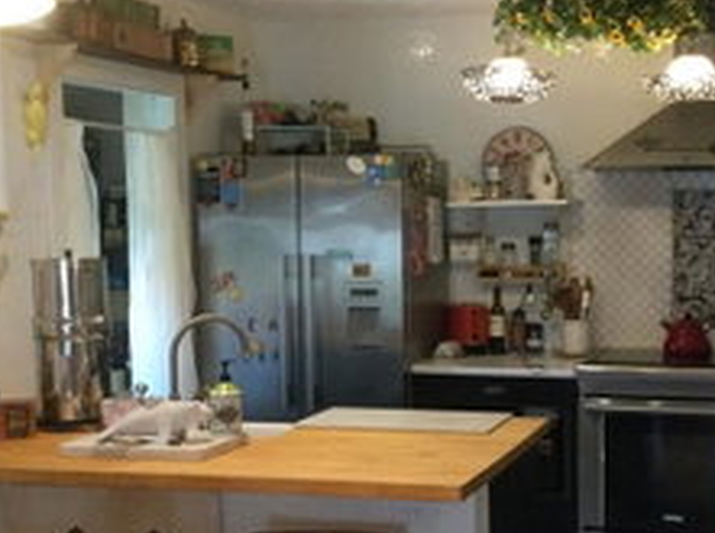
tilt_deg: -5.6
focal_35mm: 60
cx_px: 510
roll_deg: -1.0
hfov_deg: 31.8
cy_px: 307
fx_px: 1237
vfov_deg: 24.3
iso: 200
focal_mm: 3.3
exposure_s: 1/24
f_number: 2.4
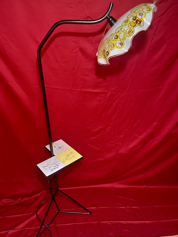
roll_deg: +1.9
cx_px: 89
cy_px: 118
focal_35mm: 26
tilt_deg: -30.3
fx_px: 178
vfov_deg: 67.3
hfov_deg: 53.0
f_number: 1.6
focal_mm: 4.2
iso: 1250
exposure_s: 1/15
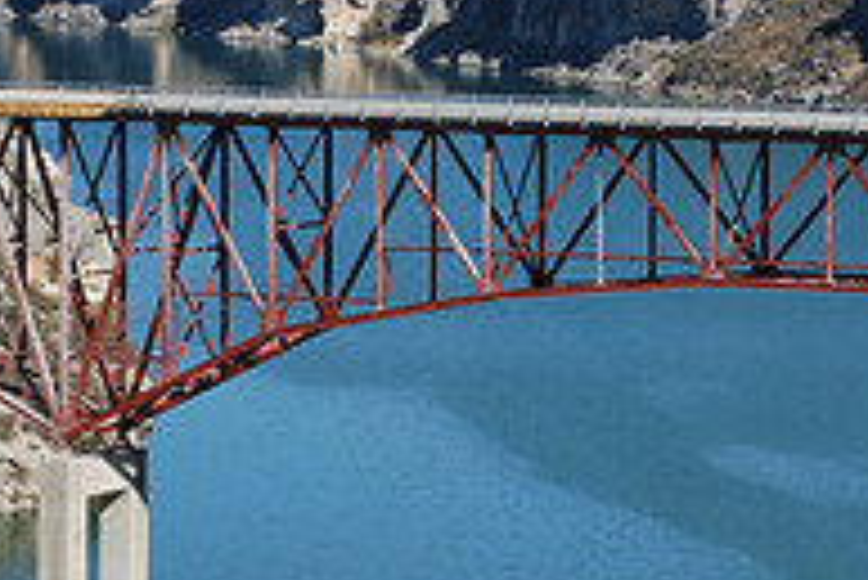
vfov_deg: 5.5
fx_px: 5996
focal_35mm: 249
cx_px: 369
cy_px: 229
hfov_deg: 8.3
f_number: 5.6
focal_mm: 55
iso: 100
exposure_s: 1/125
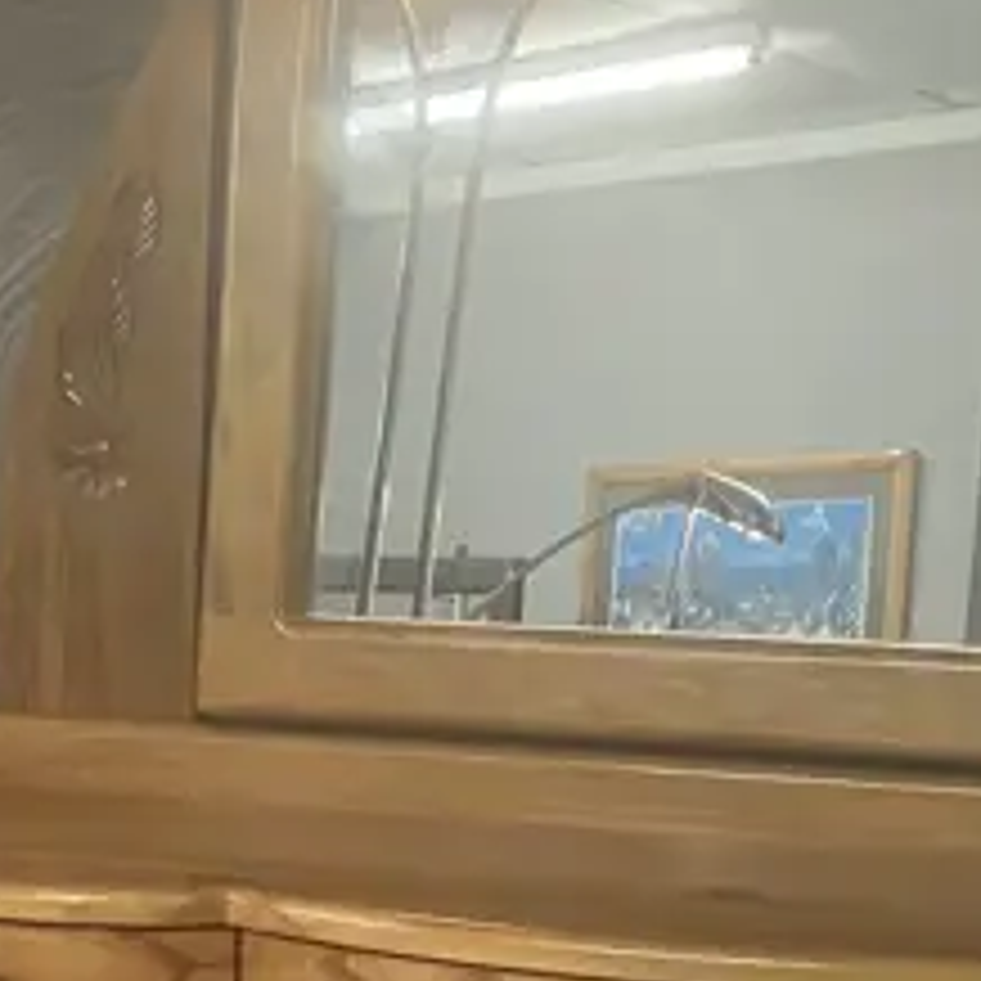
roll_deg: +0.4
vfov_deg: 14.7
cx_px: -378
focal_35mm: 116
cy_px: 1089
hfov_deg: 14.3
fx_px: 3719
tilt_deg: -13.7
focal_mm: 3.99
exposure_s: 1/50
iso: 125
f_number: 1.8
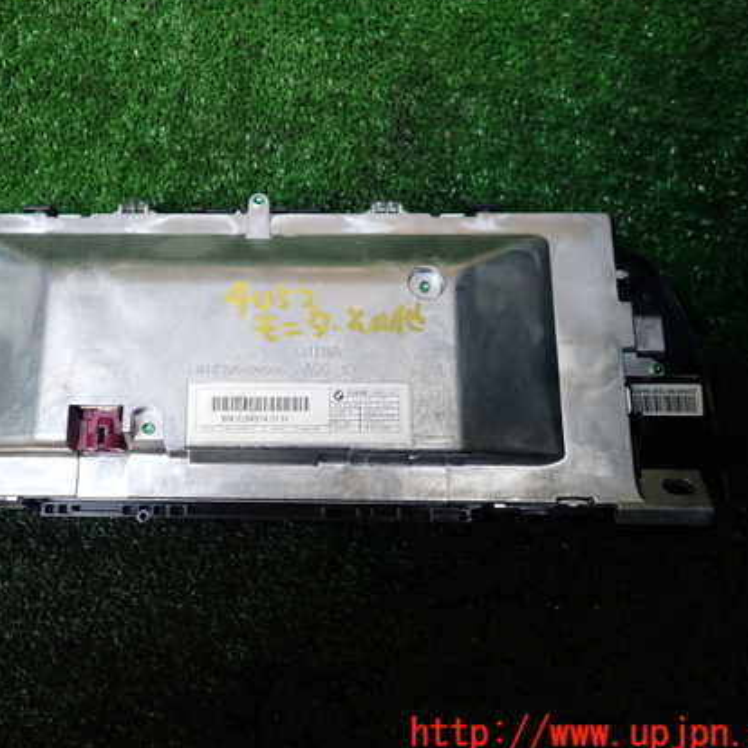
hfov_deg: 50.5
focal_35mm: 32
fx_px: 782
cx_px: 276
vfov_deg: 51.1
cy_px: 351
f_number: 2
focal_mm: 4.5
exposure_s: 1/100
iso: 100
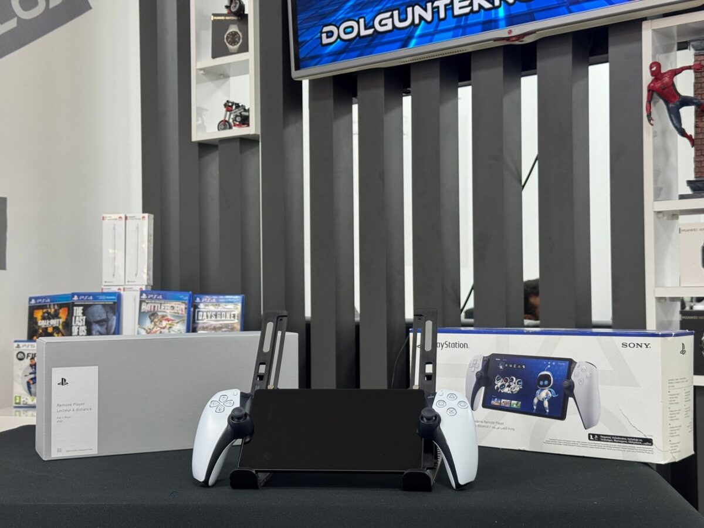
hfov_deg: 39.7
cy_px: 264
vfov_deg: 30.3
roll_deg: -0.1
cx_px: 352
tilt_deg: +1.4
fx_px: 976
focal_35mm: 48
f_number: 1.78
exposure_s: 1/60
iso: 250
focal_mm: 6.76
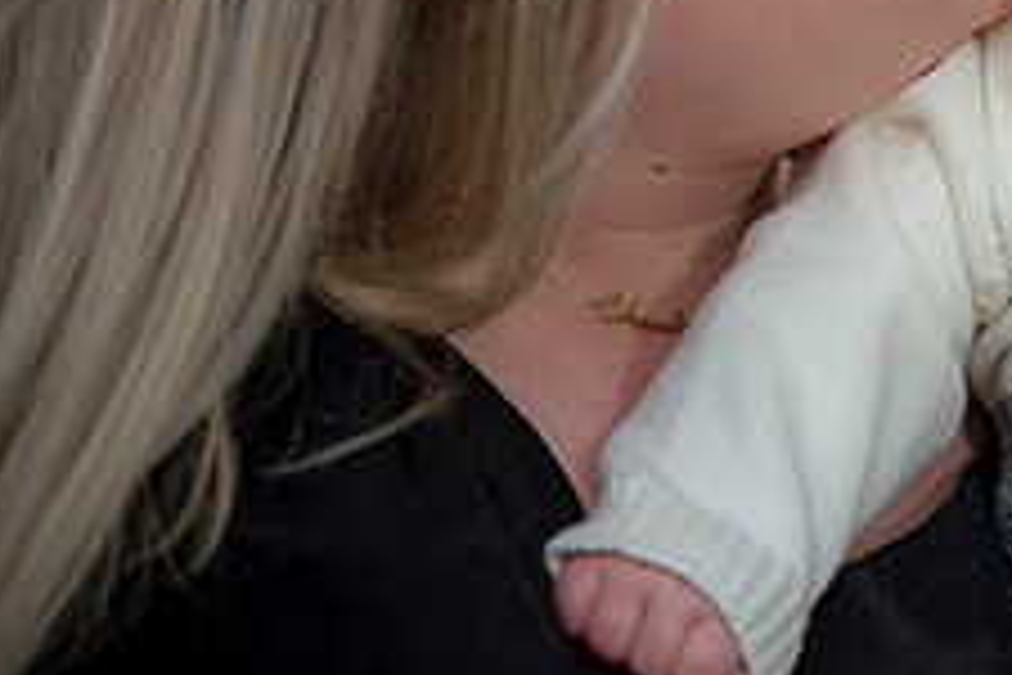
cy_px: 9
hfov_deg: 5.3
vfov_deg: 3.5
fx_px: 10878
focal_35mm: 387
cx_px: 1268
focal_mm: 150
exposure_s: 1/200
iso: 160
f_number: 3.5
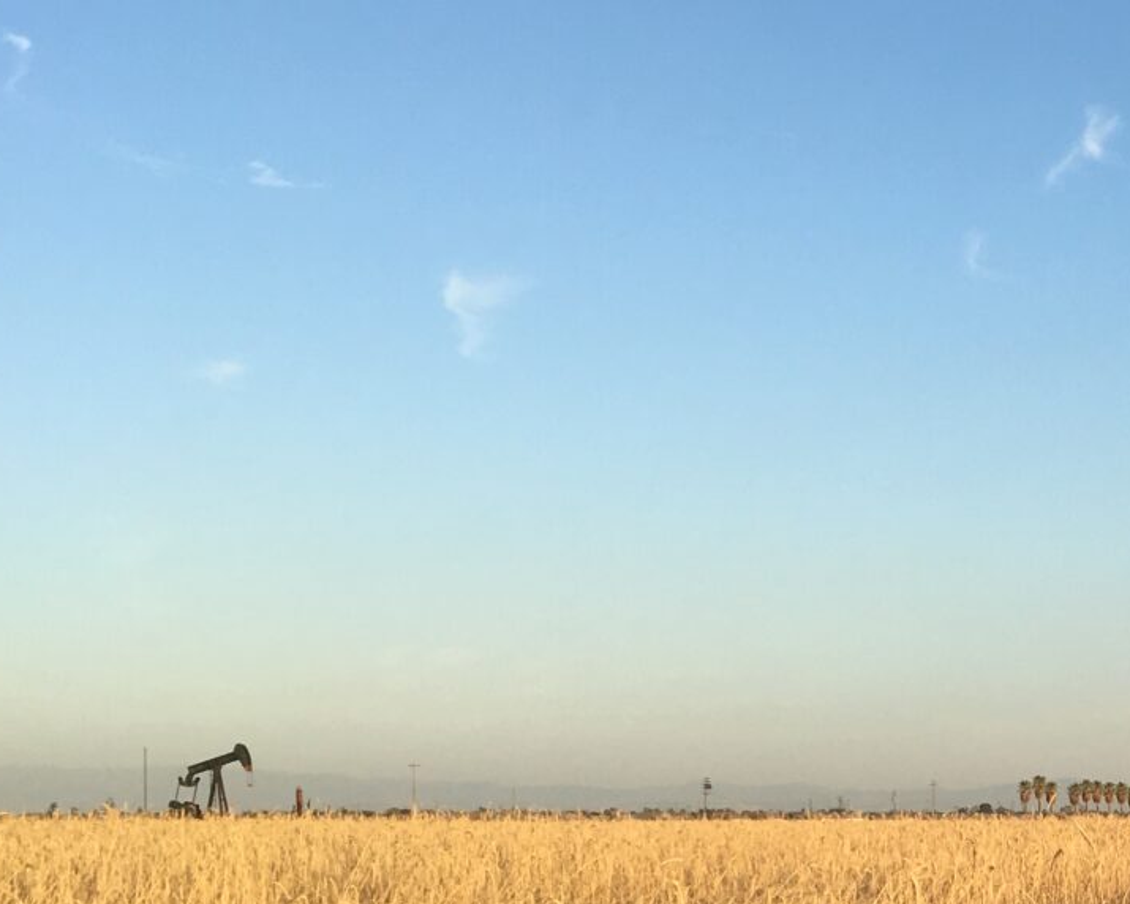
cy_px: 910
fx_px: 2542
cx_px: 1343
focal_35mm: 76
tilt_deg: -1.6
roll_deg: -1.2
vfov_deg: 19.6
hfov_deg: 23.1
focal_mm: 4.15
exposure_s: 1/754
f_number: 2.2
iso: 25
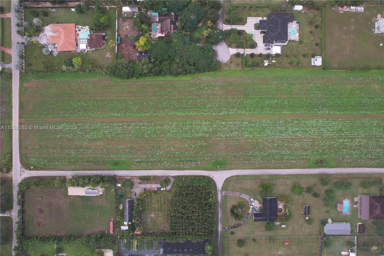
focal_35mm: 22
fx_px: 235
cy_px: 128
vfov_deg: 57.2
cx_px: 192
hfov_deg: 78.6
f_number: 2.8
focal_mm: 8.38
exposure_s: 1/30
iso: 110
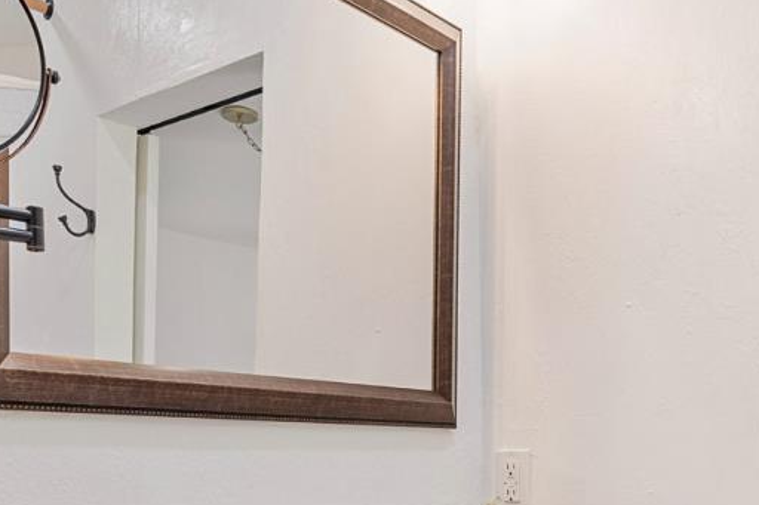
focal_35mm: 41
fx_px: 864
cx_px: 428
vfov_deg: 31.8
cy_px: 403
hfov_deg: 47.3
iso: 500
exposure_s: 1/20
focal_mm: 14
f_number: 10
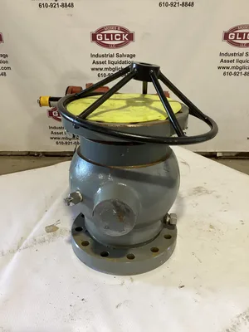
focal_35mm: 31
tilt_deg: -25.3
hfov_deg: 45.4
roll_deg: +2.0
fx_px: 297
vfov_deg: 58.4
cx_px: 124
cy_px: 166
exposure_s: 1/60
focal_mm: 3.3
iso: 250
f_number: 2.4
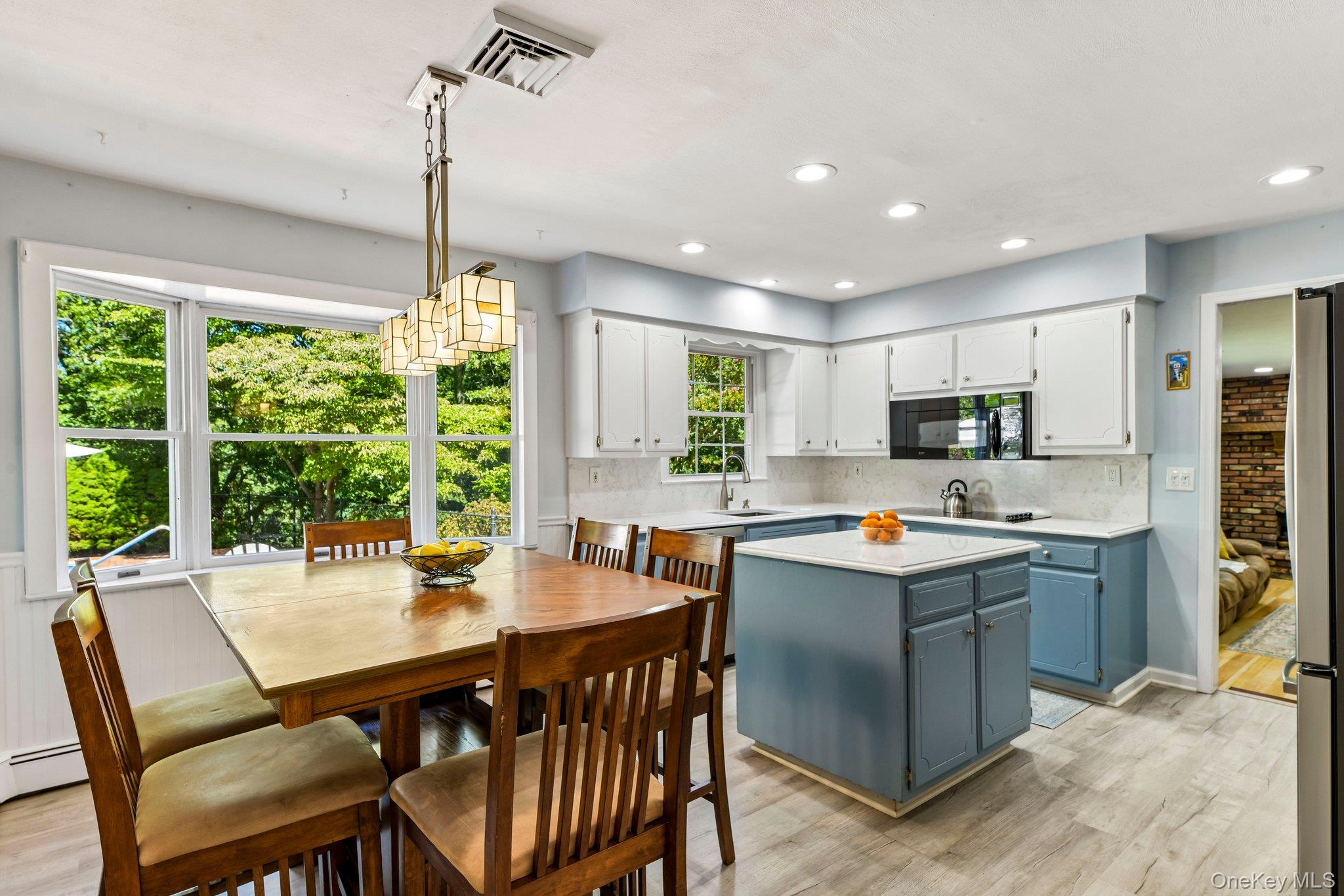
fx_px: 672
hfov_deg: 90.0
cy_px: 448
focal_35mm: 18
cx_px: 672
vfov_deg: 67.4
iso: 200
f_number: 9
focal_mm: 18
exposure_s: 1/15
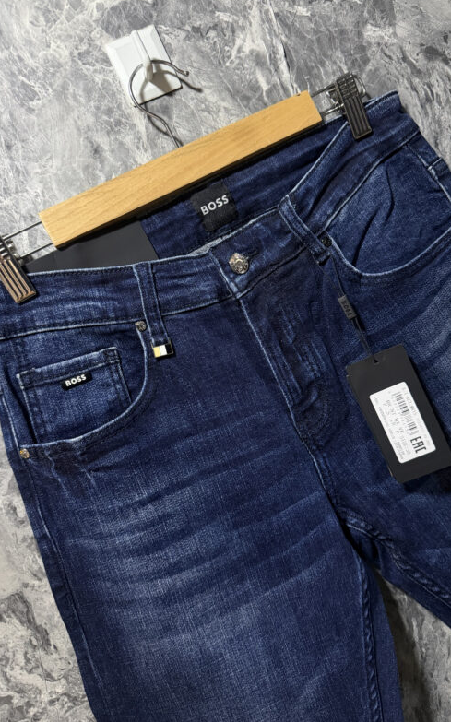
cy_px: 362
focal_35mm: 26
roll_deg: +24.5
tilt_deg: -7.3
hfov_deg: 47.6
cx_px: 238
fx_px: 512
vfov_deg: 70.4
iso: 500
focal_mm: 6.76
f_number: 1.78
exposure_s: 1/60
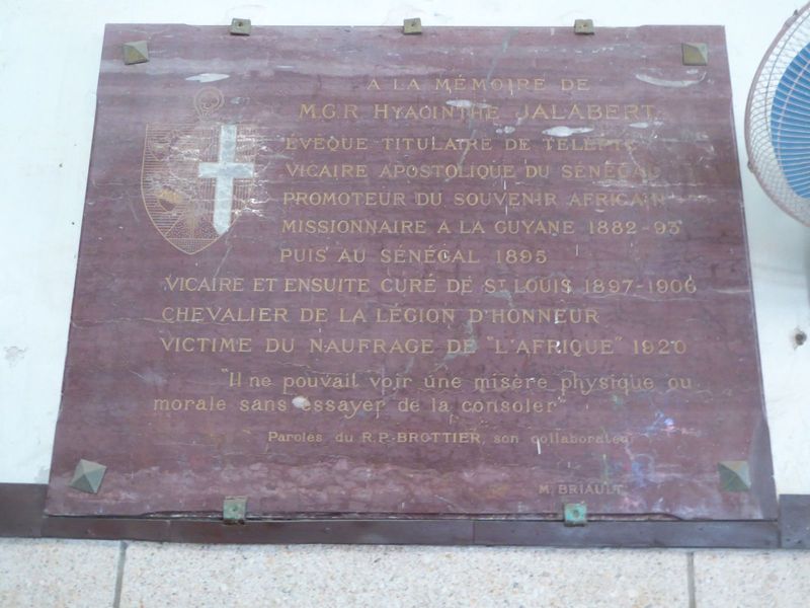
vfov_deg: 31.5
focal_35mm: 46
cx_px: 405
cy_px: 304
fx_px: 1076
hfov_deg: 41.2
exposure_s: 1/4
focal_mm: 7.8
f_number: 3.9
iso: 800
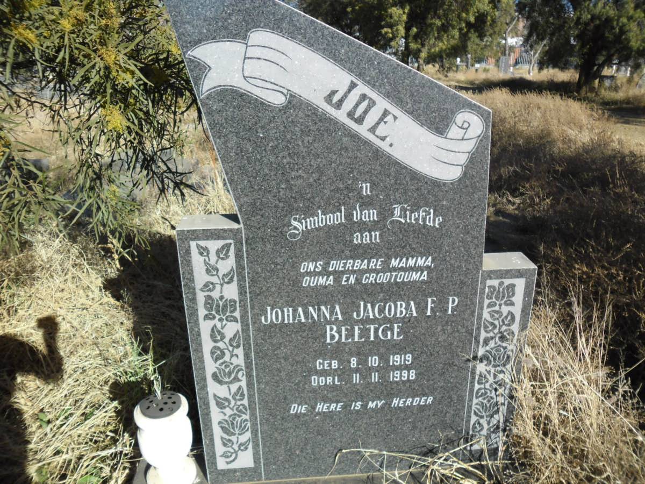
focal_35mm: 27
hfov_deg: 65.3
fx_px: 503
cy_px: 242
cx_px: 322
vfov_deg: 51.4
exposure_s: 1/663
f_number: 3.5
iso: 80
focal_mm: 4.9
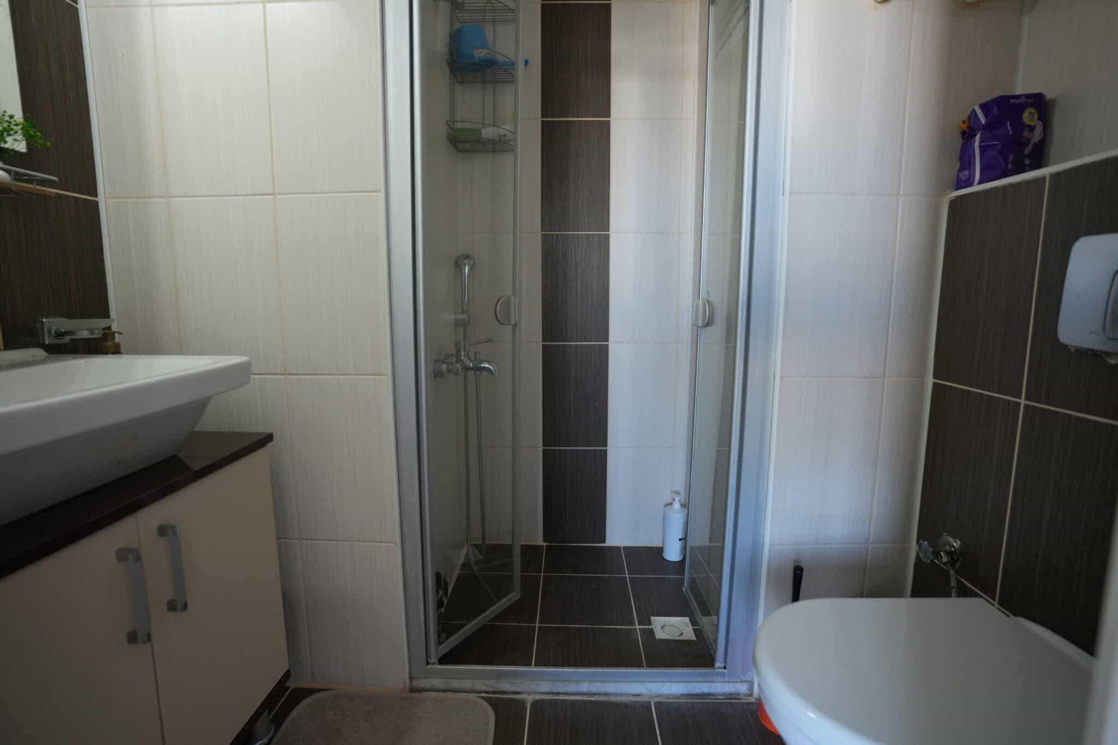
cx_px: 559
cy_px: 372
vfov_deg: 70.4
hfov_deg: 93.3
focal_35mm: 17
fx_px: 528
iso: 1600
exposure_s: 1/160
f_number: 3.2
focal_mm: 17
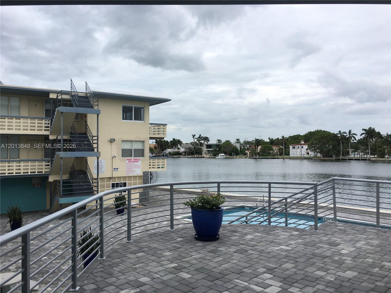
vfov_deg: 48.2
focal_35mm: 29
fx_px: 328
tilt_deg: +2.4
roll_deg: +0.1
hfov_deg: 61.7
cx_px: 196
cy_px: 146
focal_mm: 4.15
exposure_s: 1/785
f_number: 2.2
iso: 25
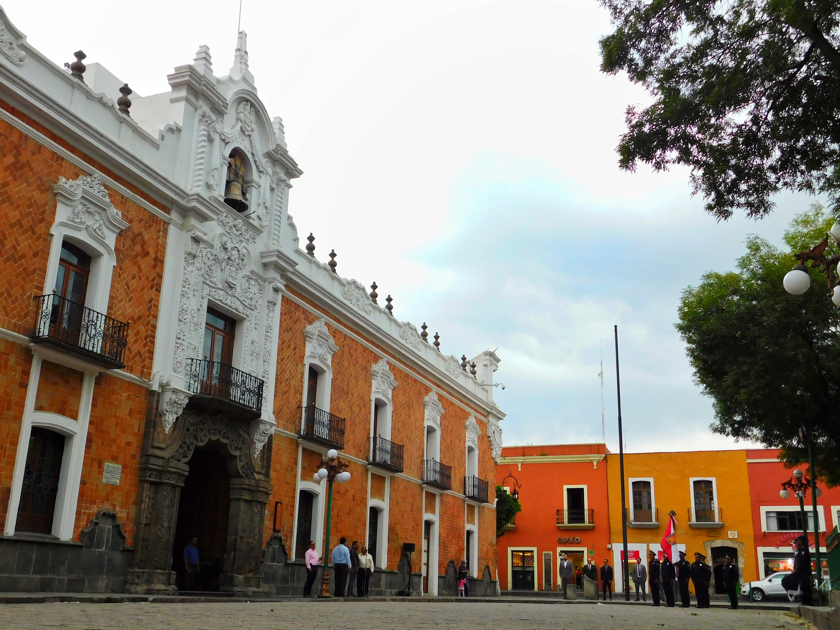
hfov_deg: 51.4
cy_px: 315
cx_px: 420
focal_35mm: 36
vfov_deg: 39.7
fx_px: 874
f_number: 3.5
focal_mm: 6.3
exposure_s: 1/80
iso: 125
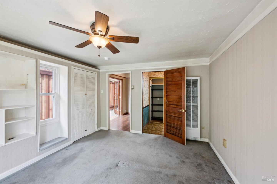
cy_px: 92
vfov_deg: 79.2
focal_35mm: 14
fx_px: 112
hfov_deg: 102.3
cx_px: 138
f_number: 9
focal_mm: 14.5
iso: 250
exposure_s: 1/10
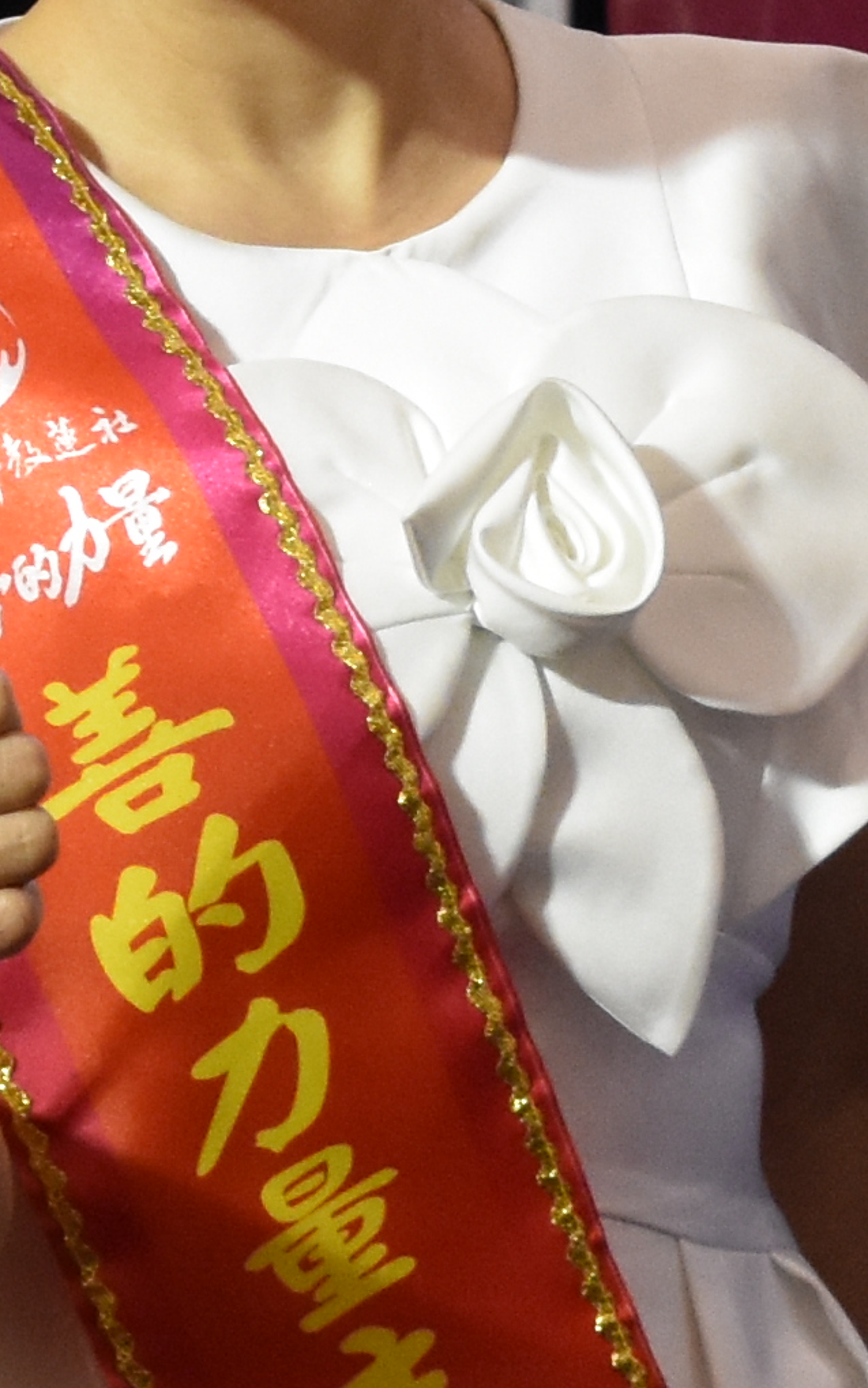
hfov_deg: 5.6
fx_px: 8855
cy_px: 759
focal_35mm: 234
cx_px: 790
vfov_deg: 9.0
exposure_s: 1/160
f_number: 6.3
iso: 1600
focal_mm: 26
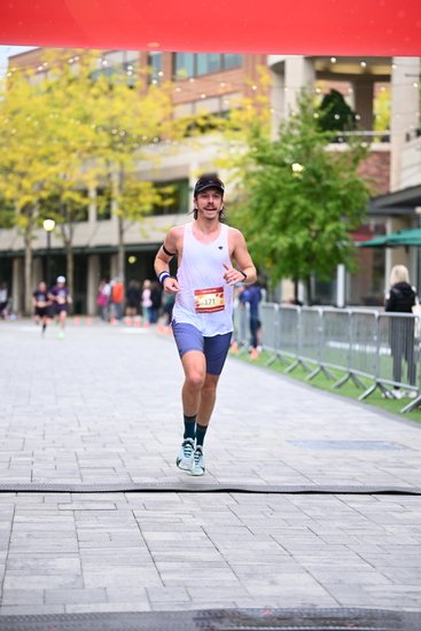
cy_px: 316
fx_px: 1735
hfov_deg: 13.8
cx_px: 210
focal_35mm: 99
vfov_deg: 20.6
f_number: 2.8
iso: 1250
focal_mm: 99
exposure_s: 1/1250
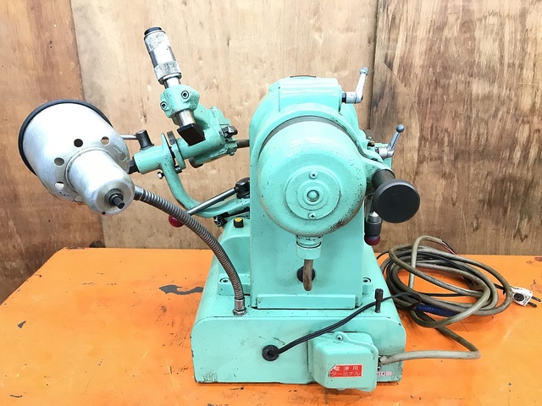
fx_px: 438
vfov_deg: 49.7
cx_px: 271
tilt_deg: -20.5
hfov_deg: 63.4
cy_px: 203
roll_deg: +0.3
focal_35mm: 28
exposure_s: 1/15
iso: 64
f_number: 1.8
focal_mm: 3.99
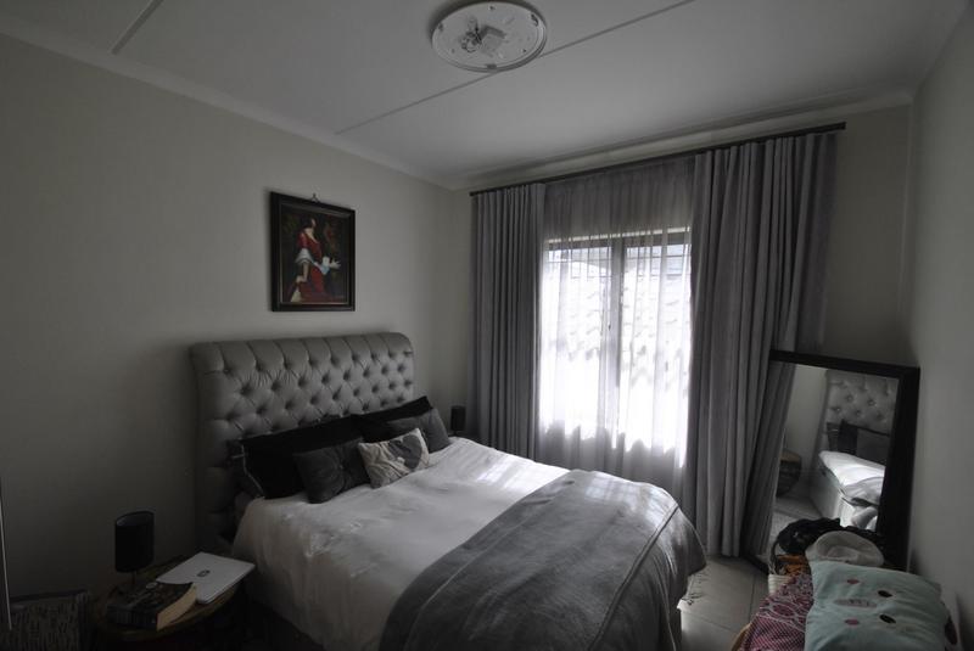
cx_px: 487
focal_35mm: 15
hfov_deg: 100.3
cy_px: 326
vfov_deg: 77.4
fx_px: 406
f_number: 5
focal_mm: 10
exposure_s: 1/100
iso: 200
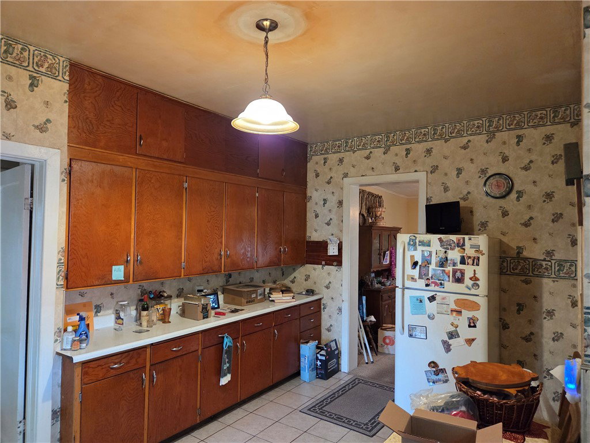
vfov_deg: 58.9
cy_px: 222
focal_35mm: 23
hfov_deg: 73.9
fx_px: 392
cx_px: 295
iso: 1000
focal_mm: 5.4
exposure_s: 1/120
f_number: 1.8
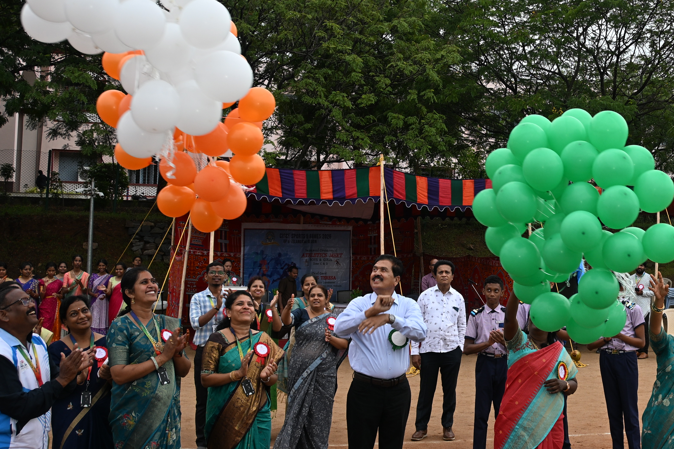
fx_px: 1523
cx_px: 552
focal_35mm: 81
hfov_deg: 24.5
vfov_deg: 16.8
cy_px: 212
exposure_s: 1/200
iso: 100
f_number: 7.1
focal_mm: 30.5
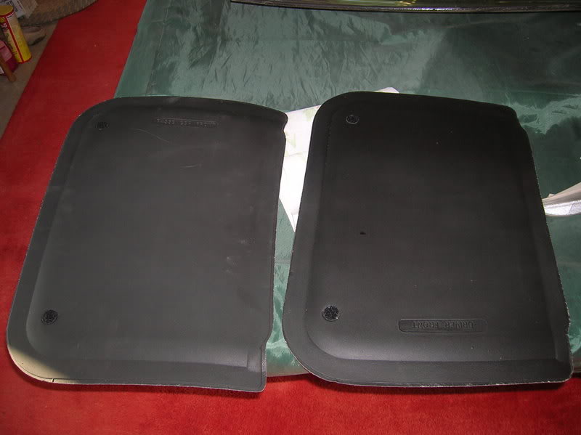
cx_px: 290
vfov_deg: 41.8
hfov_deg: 54.0
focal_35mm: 34
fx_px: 570
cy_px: 218
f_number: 2.9
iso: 50
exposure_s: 1/60.1
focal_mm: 5.7
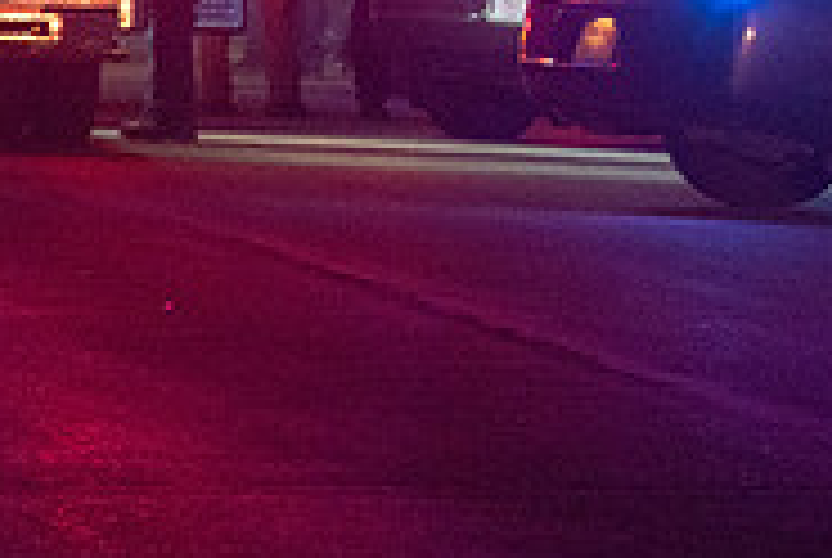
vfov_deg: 1.7
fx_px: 19004
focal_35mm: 821
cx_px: 1291
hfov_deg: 2.5
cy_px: -182
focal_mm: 175
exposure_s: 1/160
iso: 2000
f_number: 5.3
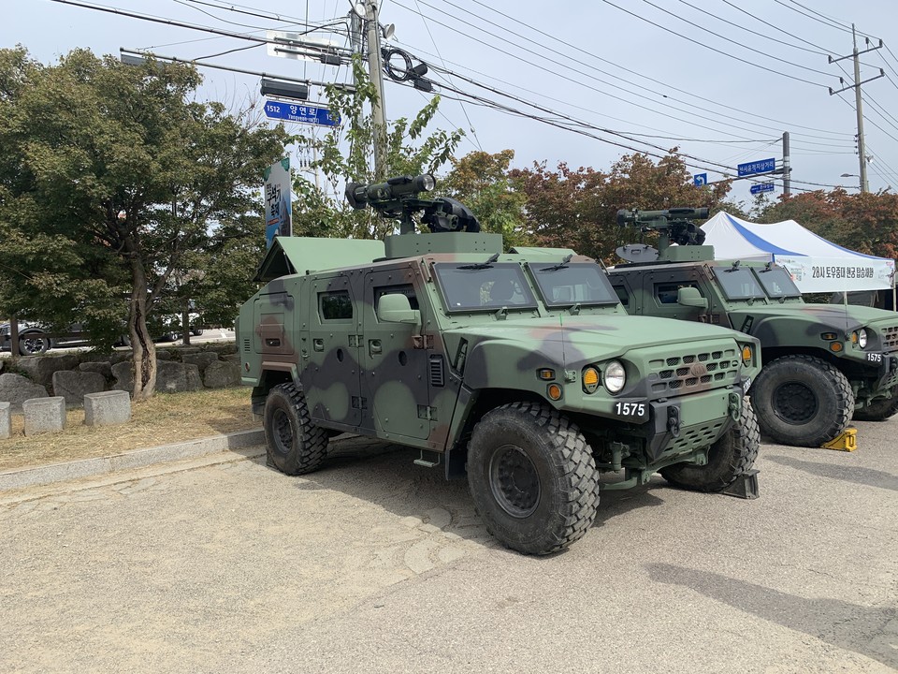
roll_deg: +1.5
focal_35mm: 26
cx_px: 449
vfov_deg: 53.1
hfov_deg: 67.3
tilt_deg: -0.4
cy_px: 337
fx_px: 674
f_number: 1.8
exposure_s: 1/2075
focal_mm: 4.25
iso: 25
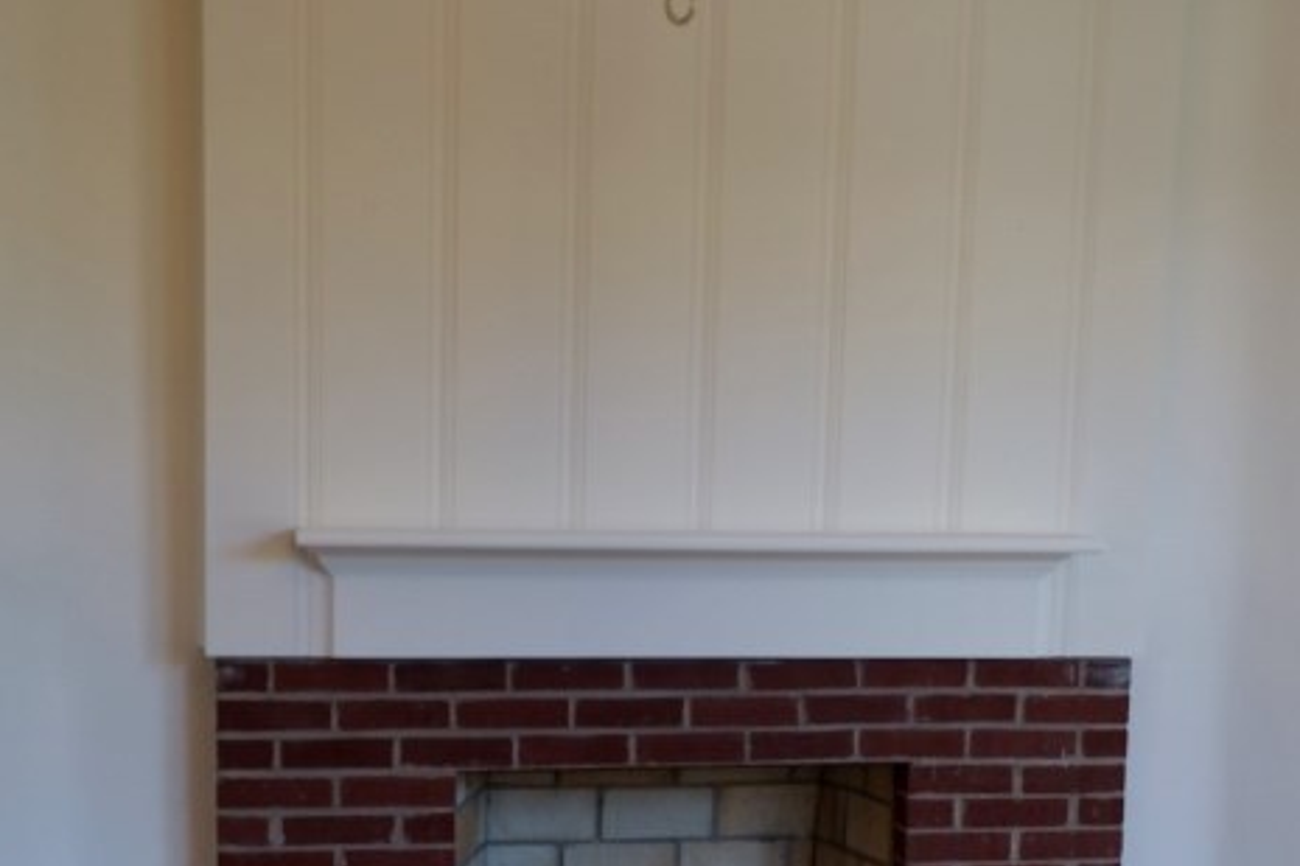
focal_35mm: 69
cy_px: 738
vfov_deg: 19.4
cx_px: 689
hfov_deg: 29.2
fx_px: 2491
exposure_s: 1/50
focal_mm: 26
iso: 200
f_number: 4
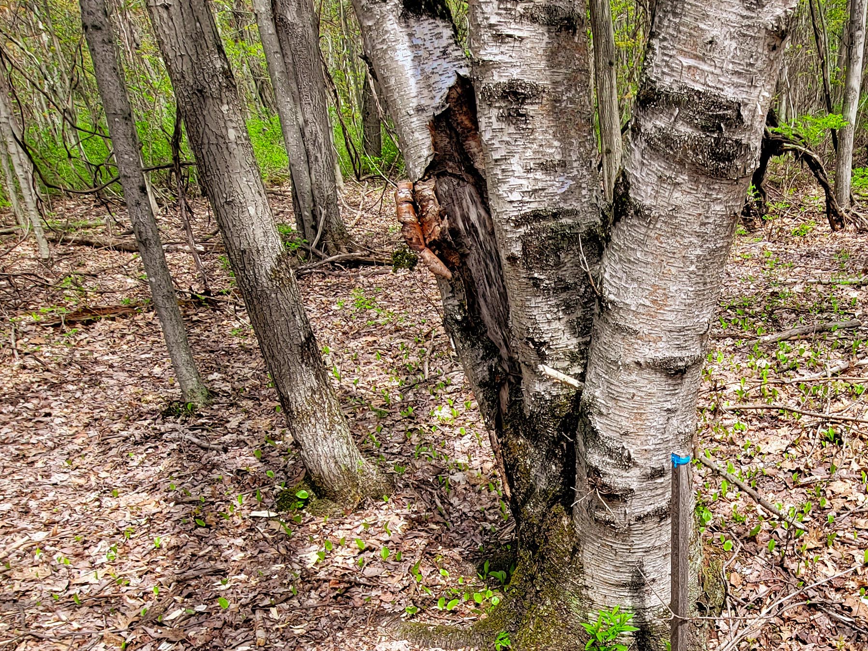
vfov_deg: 44.8
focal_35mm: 29
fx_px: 727
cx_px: 658
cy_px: 558
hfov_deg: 58.2
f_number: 2.2
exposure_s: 1/580
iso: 50
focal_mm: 2.2
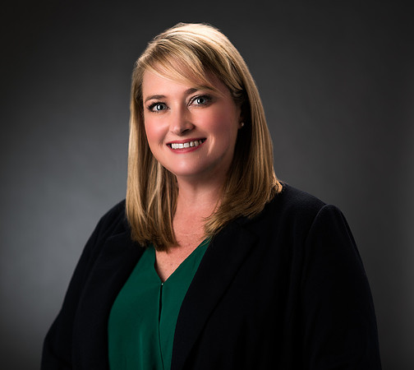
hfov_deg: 15.7
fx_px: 1499
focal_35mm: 117
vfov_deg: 14.1
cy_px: 158
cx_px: 259
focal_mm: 85
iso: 64
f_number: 2.8
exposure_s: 1/250
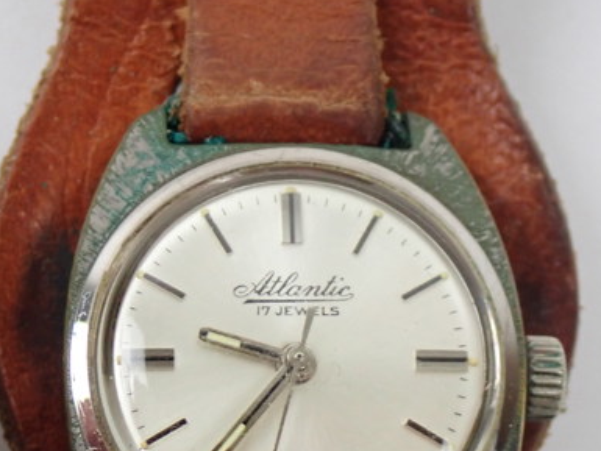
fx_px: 1910
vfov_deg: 13.3
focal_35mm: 110
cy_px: 423
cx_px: 72
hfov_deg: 17.6
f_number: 3.9
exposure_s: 1/50
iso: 400
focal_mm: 9.42
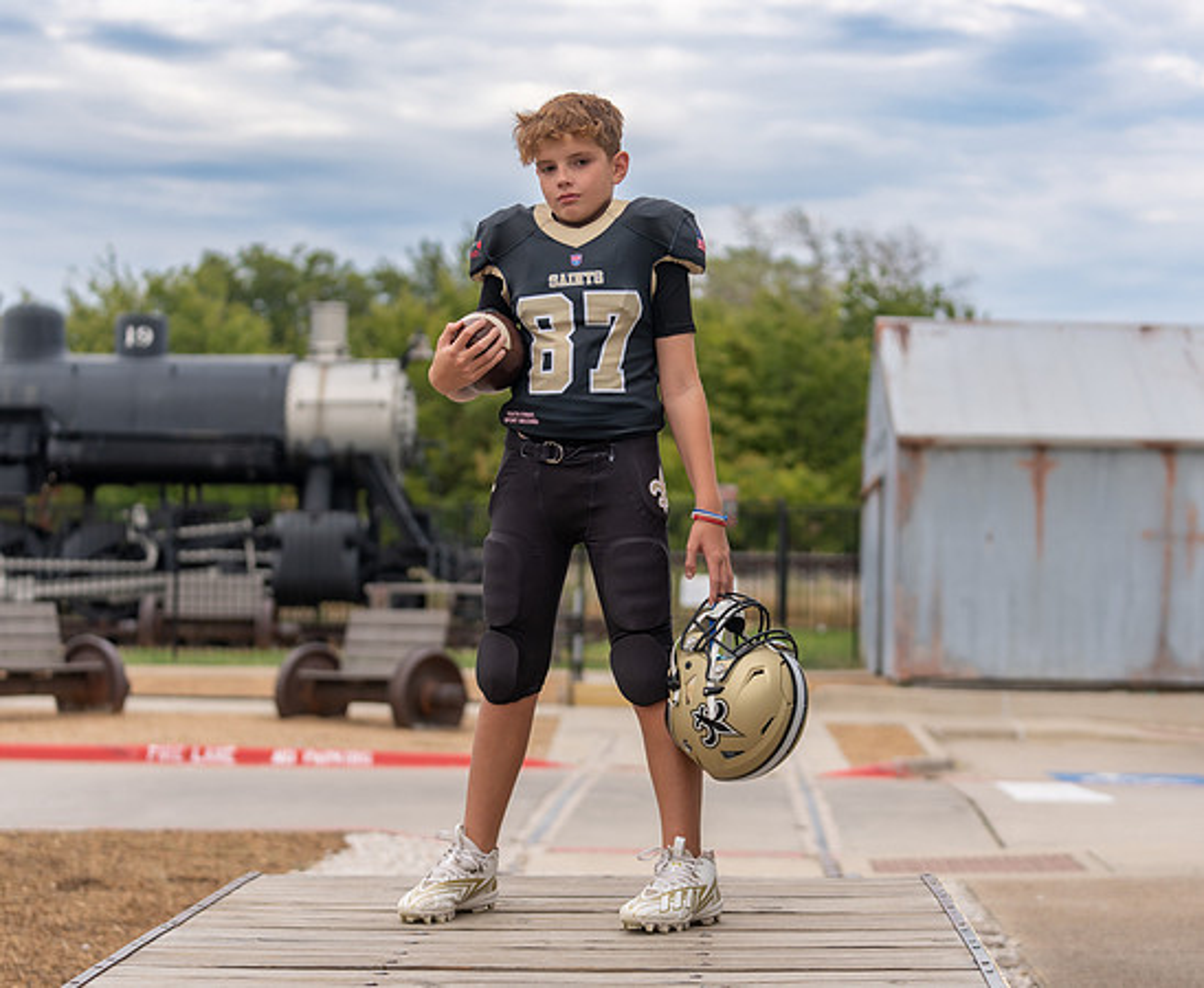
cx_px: 637
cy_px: 495
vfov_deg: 19.0
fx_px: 2953
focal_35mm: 82
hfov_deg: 23.0
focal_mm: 70
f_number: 2.8
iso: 100
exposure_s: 1/400
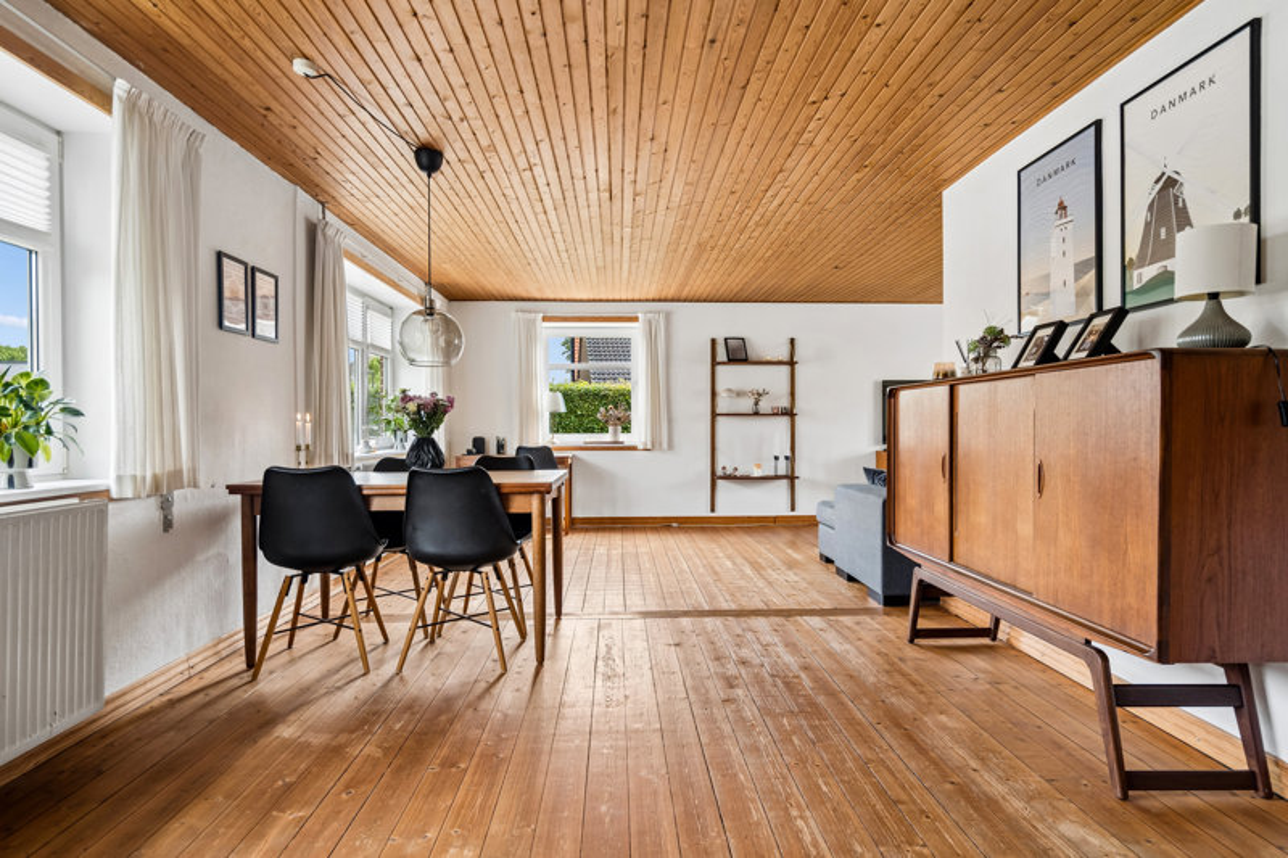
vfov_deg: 61.9
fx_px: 715
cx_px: 644
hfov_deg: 84.0
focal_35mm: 20
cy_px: 429
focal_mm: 20
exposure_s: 1/160
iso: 400
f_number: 5
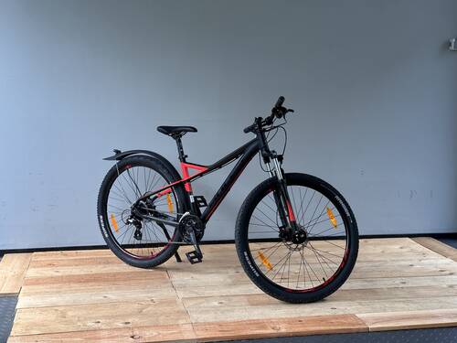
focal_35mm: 48
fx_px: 634
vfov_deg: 30.3
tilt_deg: -6.7
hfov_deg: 39.7
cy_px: 172
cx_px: 228
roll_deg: -1.0
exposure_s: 1/162
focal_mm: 6.86
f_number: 1.78
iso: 64
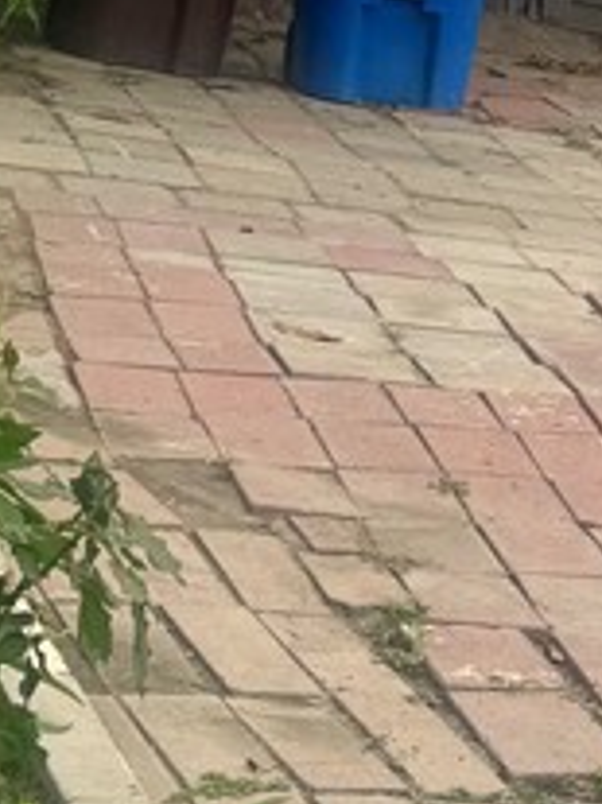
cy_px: 171
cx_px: 1262
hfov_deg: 11.1
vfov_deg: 16.4
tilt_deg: -4.4
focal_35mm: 119
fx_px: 2762
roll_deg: -12.3
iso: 80
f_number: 1.78
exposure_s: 1/4608
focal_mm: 6.76
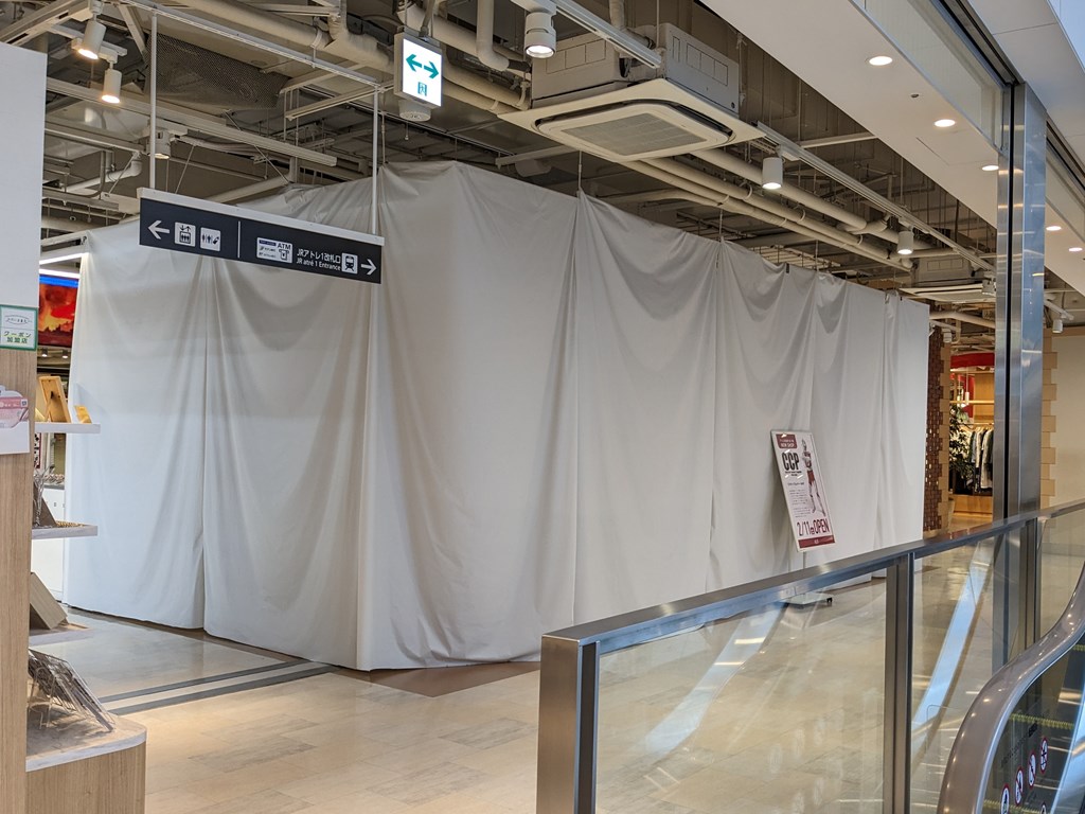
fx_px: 846
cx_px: 542
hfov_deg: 65.3
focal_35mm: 27
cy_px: 407
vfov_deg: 51.4
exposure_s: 1/120
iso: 50
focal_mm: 4.38
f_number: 1.73
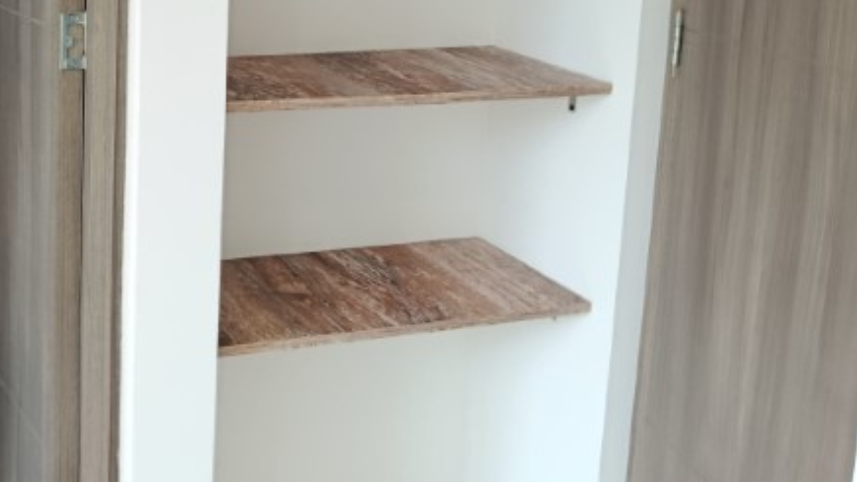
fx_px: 1090
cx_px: 132
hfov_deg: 40.5
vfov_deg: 24.1
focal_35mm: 48
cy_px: 39
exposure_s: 1/120
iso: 451
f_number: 1.7
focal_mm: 5.24
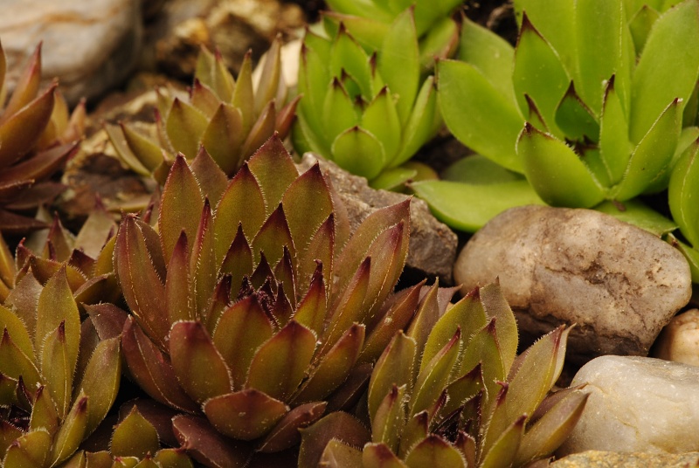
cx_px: 350
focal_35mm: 128
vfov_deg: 10.8
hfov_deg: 16.0
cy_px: 234
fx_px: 2479
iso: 200
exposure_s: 1/25
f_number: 14
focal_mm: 85
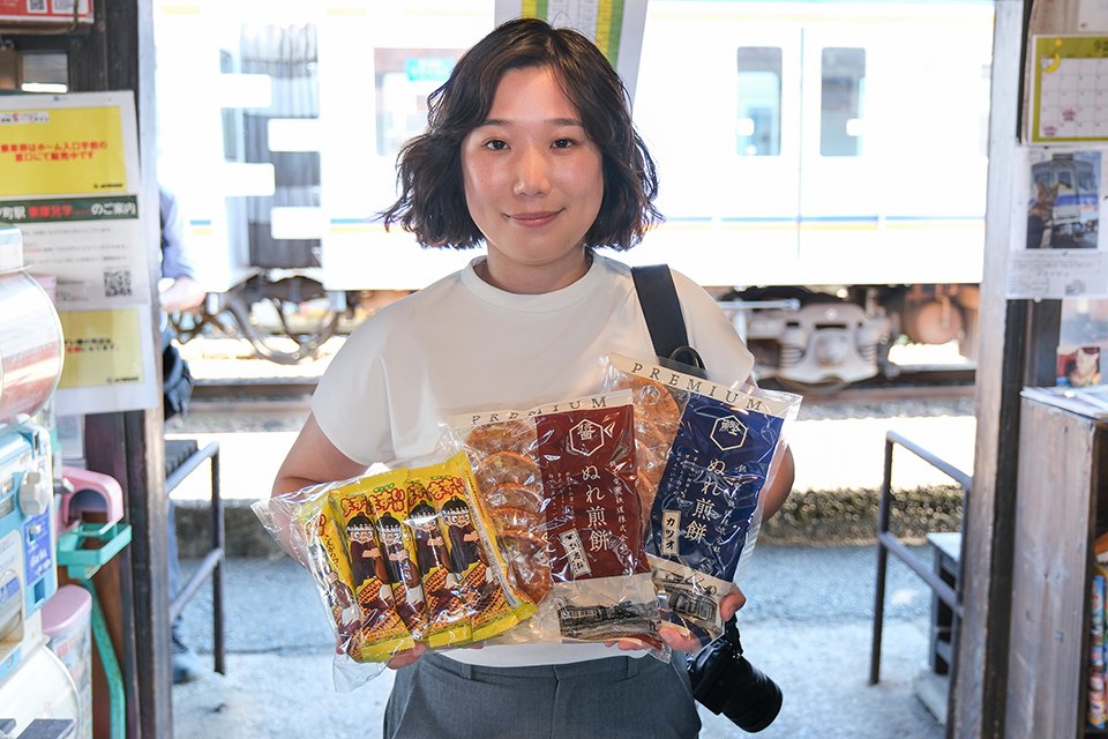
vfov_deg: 38.9
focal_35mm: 34
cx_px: 554
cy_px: 370
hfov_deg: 55.8
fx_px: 1046
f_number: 2.8
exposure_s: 1/45
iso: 200
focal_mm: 22.7
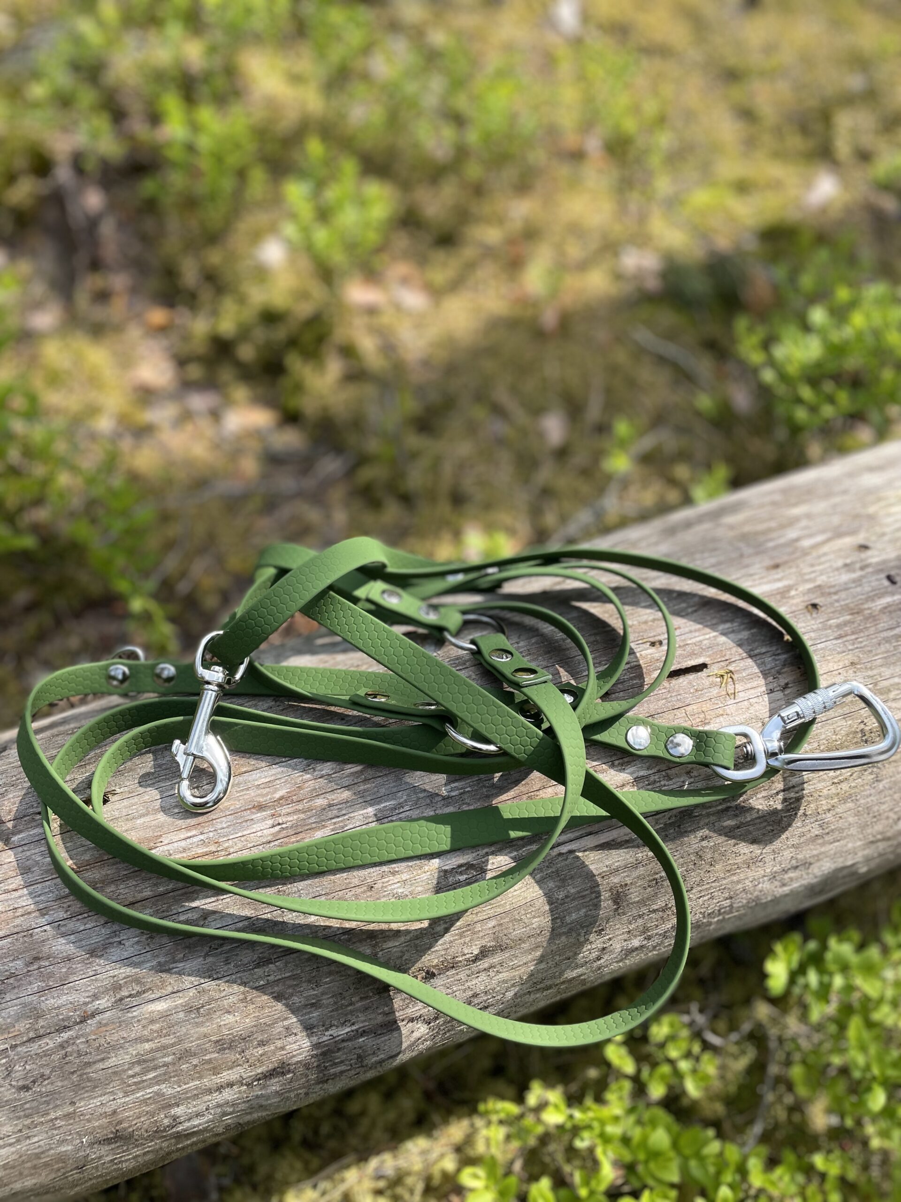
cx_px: 450
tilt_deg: -52.4
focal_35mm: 26
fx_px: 902
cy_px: 601
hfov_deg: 53.1
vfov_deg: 67.3
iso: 50
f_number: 1.6
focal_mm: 4.2
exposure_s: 1/1195
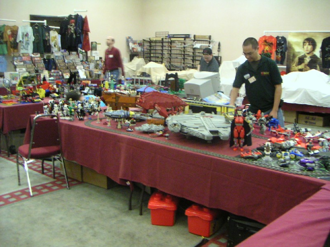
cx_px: 165
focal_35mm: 40
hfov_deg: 46.8
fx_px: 381
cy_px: 124
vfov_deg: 36.0
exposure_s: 1/15
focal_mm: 5.3
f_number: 2.9
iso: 400
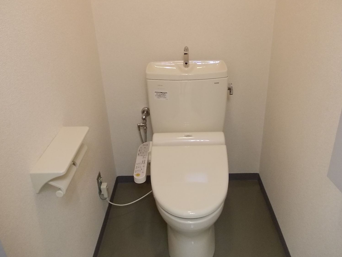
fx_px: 296
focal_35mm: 30
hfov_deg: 60.0
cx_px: 168
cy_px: 122
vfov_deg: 46.8
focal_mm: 4
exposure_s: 1/25
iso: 180
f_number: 2.7
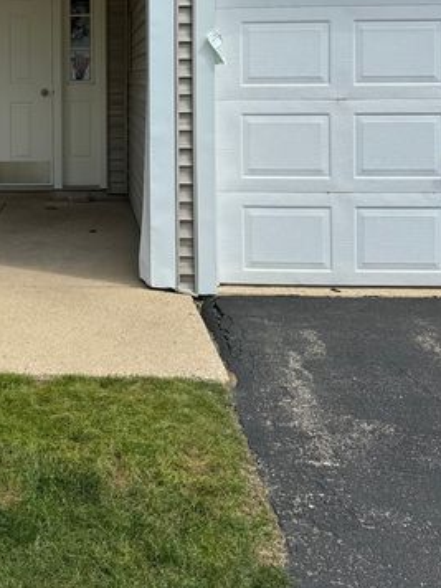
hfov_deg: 30.9
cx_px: 53
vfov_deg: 39.7
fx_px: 764
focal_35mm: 45
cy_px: 87
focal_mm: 6.76
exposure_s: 1/4950
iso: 80
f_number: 1.78
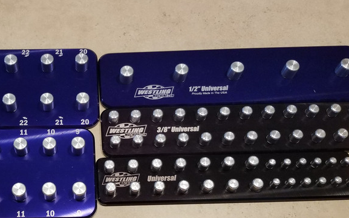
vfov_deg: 25.0
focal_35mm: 51
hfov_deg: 38.1
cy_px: 163
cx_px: 68
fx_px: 485
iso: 160
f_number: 1.7
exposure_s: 1/40
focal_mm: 4.25
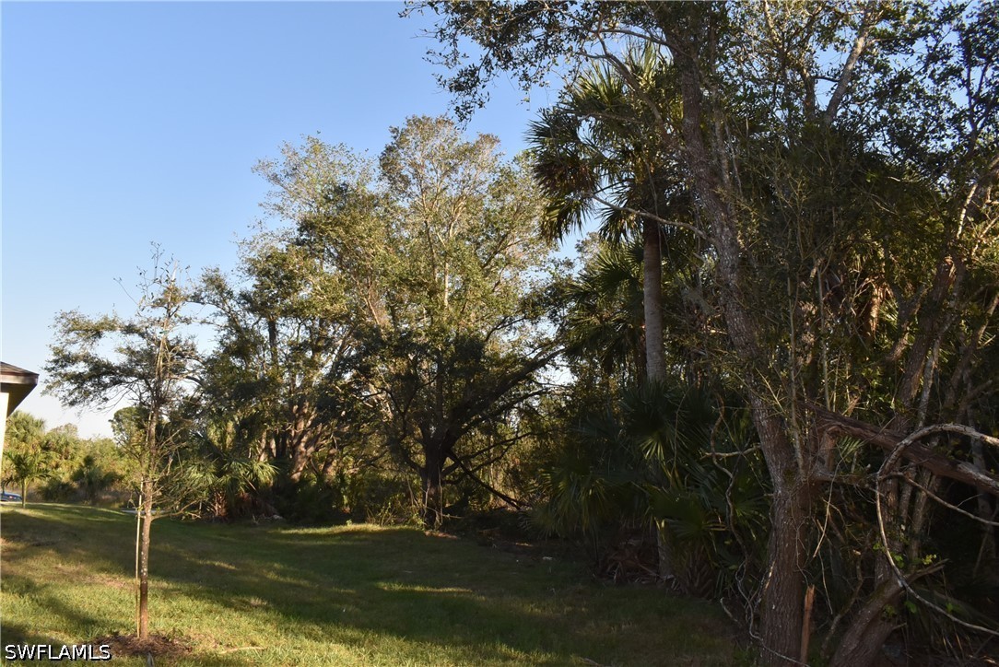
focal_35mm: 27
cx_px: 500
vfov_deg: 48.0
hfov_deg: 67.4
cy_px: 334
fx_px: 750
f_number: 18
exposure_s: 1/200
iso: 800
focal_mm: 18
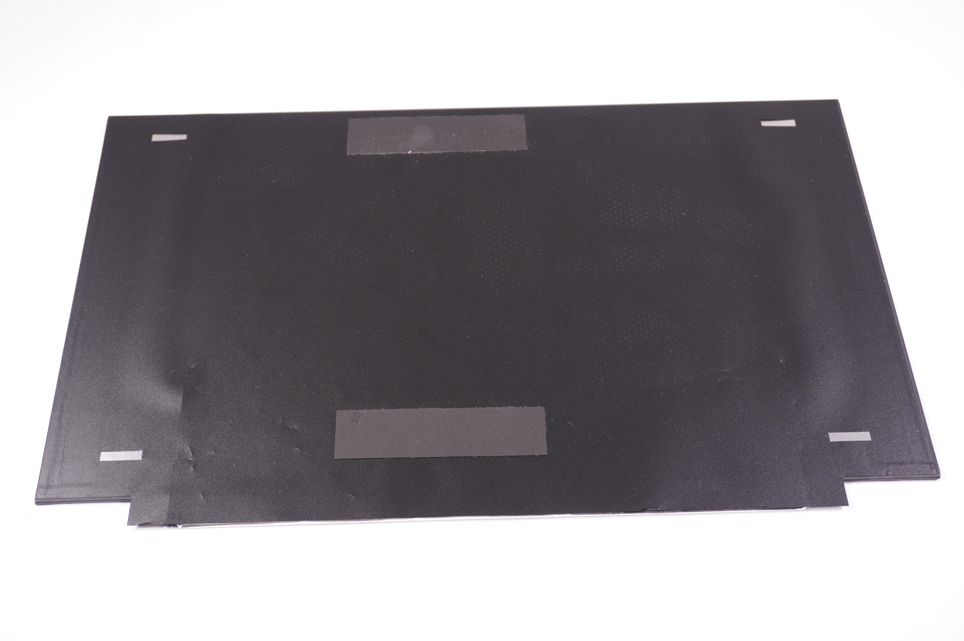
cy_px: 320
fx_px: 1204
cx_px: 482
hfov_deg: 43.6
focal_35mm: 45
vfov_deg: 29.8
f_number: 5.6
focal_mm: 30
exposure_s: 1/250
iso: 640
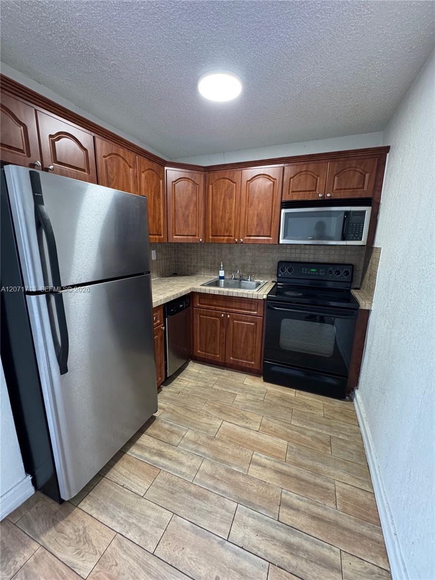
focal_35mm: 14
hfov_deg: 85.7
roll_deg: -0.7
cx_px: 218
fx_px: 235
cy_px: 290
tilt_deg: -12.1
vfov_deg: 102.1
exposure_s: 1/60
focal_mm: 2.22
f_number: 2.2
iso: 400
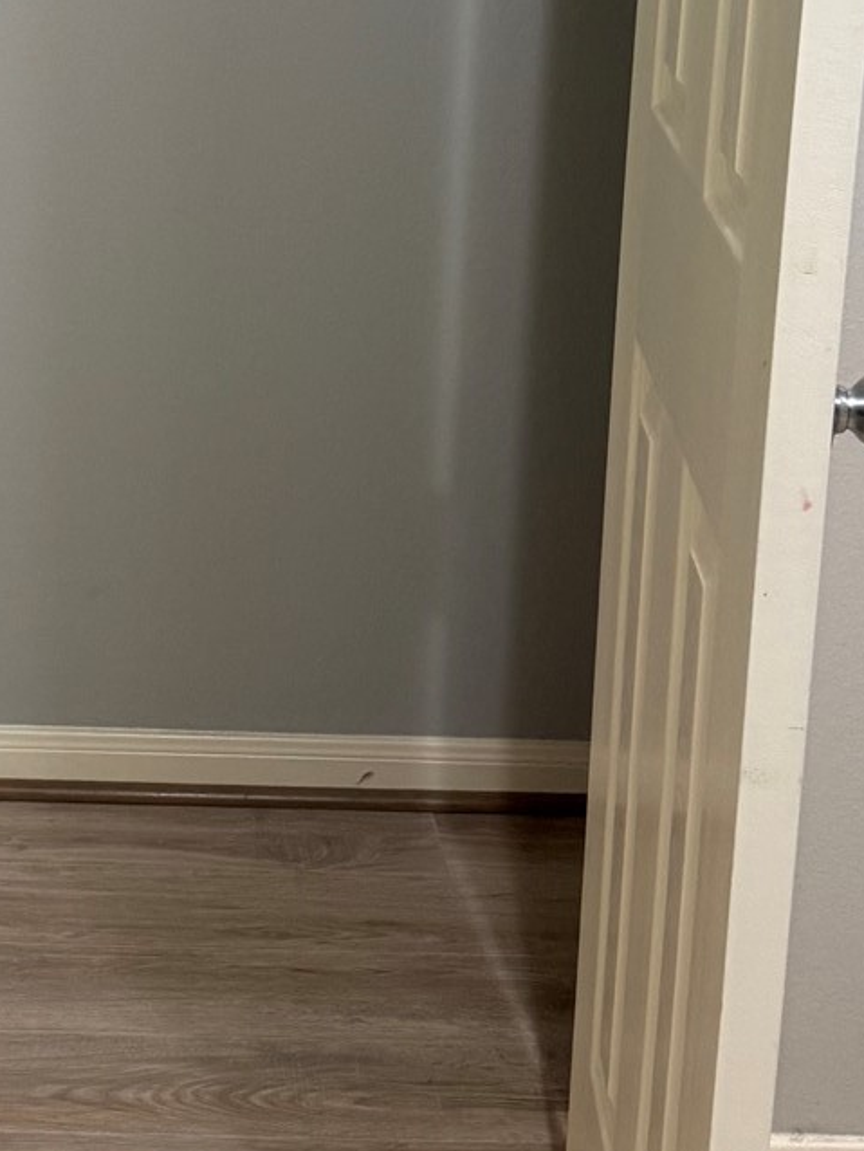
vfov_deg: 24.6
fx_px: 2561
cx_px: 9
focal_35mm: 77
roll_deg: -0.9
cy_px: 110
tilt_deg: -13.9
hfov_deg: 18.7
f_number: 1.78
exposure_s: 1/60
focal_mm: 6.76
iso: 250
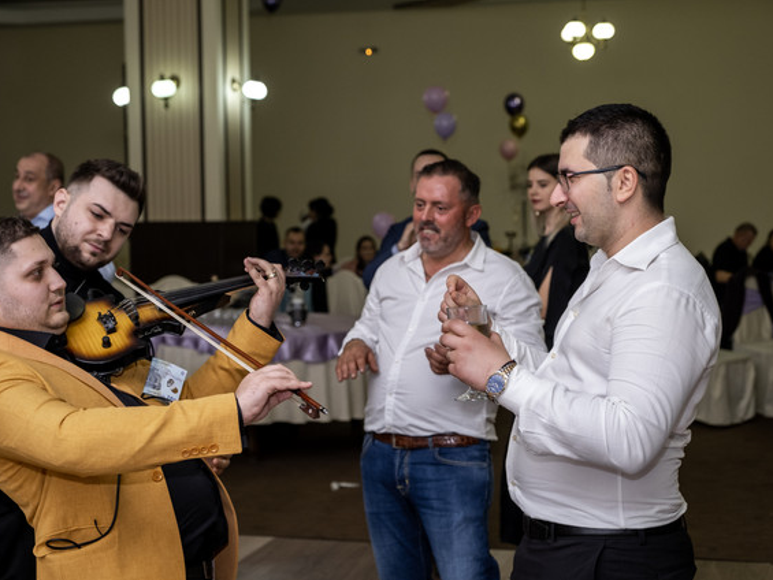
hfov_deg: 31.7
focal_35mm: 61
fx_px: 1362
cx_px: 363
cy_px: 291
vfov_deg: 24.0
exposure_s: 1/160
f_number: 2.8
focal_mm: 37.6
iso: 1250
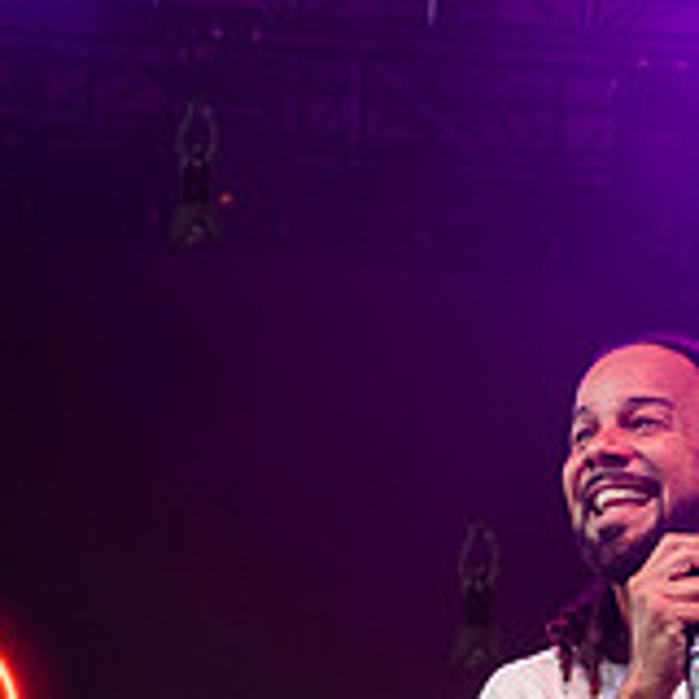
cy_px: 669
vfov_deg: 9.9
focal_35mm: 176
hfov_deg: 9.6
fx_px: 4021
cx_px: 1061
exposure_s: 1/800
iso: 1600
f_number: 4
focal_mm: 48
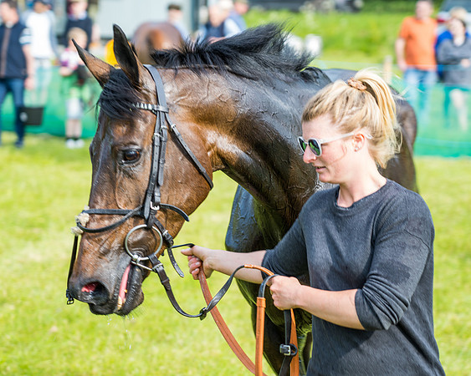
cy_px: 180
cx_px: 224
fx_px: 1793
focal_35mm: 129
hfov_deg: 15.0
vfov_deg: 12.0
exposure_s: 1/125
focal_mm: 104
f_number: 4
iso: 50
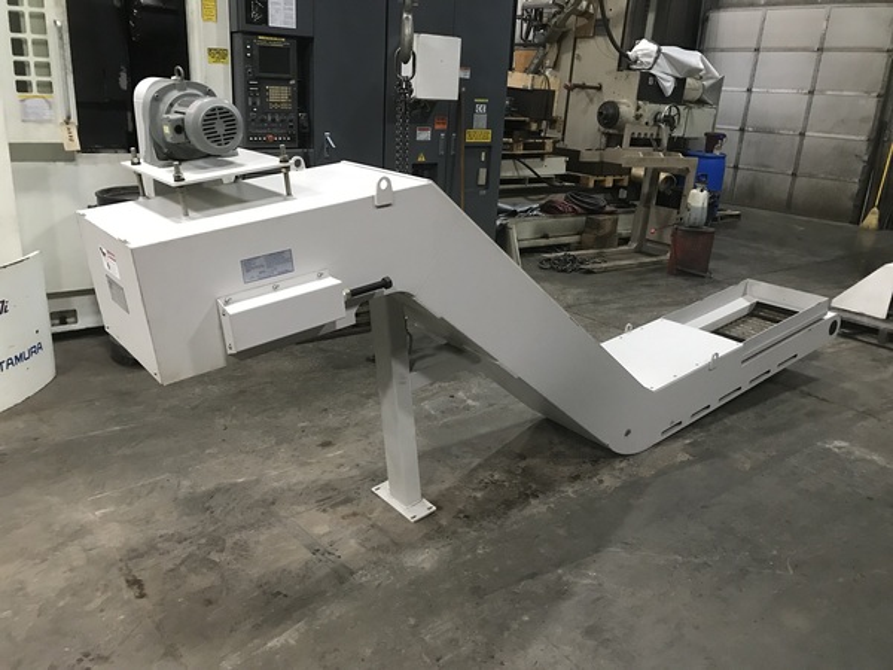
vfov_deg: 49.7
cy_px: 335
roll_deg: -4.7
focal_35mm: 28
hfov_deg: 63.4
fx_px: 722
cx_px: 446
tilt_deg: -17.3
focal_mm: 3.99
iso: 100
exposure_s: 1/9
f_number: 1.8
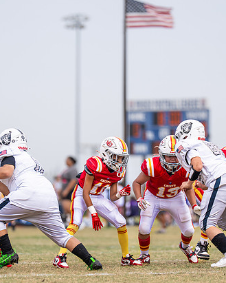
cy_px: 193
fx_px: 3393
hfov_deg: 3.8
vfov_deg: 4.8
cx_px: 106
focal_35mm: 406
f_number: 2.8
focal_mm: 200
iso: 160
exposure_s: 1/2500
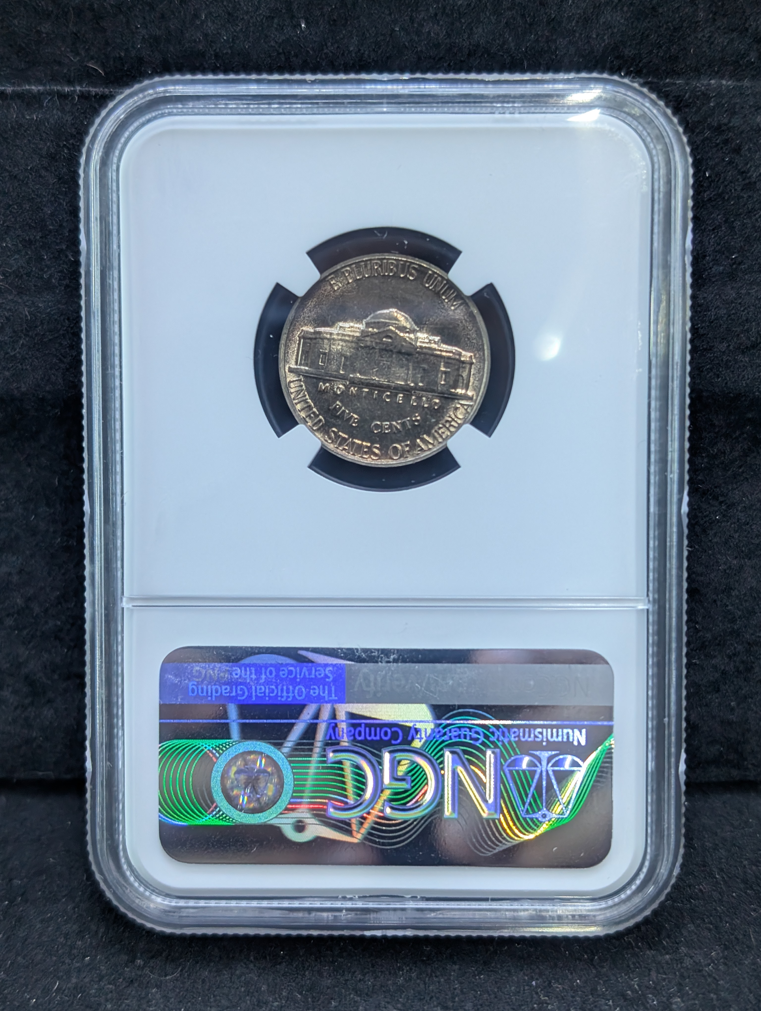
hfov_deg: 29.7
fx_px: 1433
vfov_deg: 38.9
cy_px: 506
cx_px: 380
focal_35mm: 49
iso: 247
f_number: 1.68
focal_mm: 6.9
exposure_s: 1/53.5
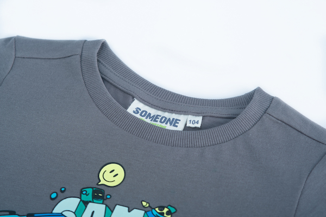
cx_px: 163
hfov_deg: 16.0
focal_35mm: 128
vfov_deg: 10.7
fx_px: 1159
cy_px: 108
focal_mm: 85
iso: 100
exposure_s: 1/200
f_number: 4.5
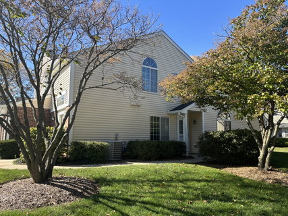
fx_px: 216
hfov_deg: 67.3
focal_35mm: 26
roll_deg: -0.4
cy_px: 108
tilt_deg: +8.9
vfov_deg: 53.0
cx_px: 144
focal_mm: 5.96
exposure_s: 1/1080
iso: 50
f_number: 1.6
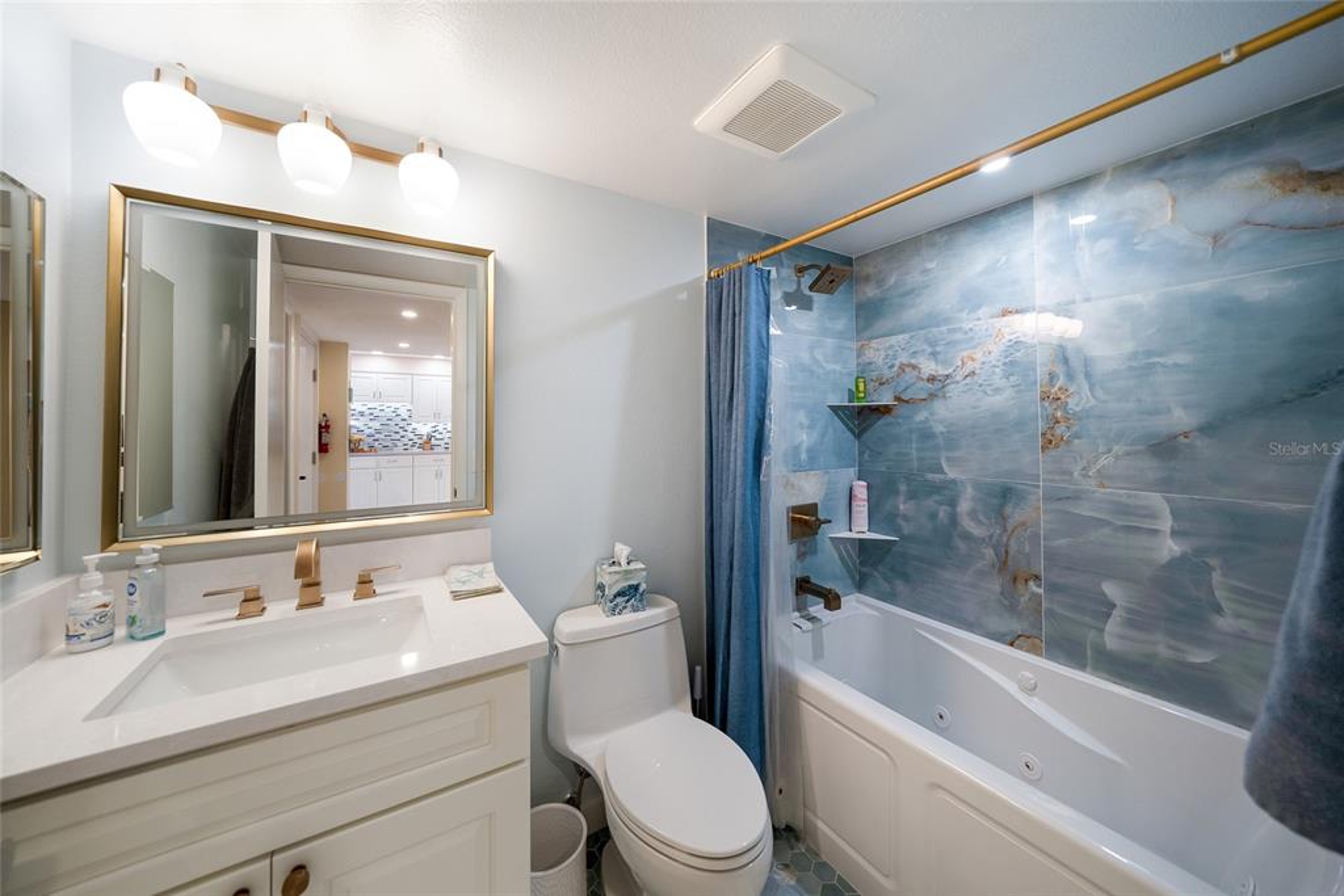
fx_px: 448
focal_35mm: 12
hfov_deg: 112.6
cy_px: 448
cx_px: 672
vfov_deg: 90.0
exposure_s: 1/500
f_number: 4
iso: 640
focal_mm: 12
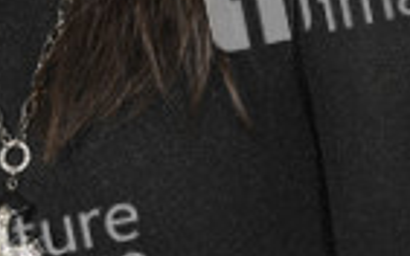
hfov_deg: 8.4
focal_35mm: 249
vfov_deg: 5.2
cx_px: 84
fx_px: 2781
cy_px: -163
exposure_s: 1/200
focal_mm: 86
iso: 800
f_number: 5.6
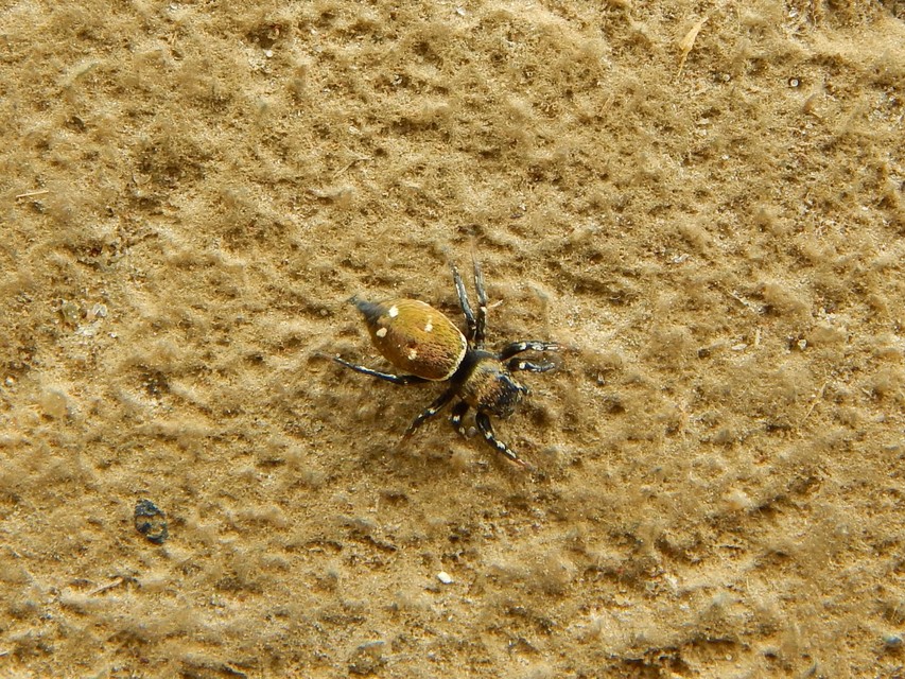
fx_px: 2432
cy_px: 340
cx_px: 452
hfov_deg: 21.1
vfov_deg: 15.9
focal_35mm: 93
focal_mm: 16.6
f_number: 4.4
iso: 125
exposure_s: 1/60
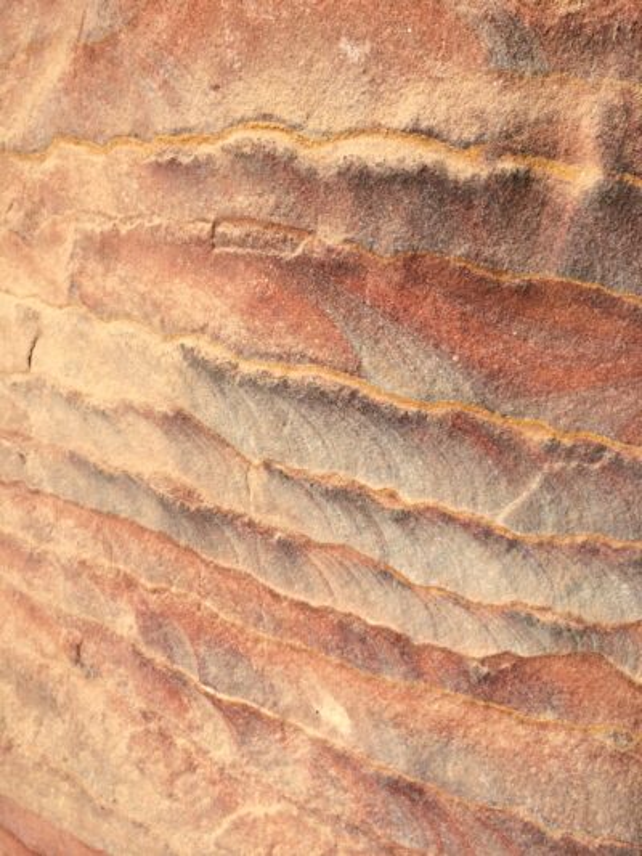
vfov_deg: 60.0
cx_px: 321
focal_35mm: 30
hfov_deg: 46.8
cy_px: 428
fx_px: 742
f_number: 2.2
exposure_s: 1/873
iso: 32
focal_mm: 4.12
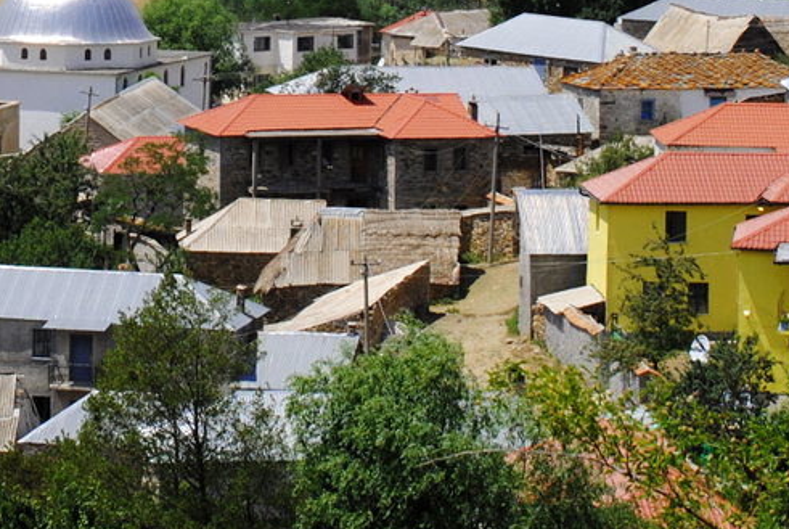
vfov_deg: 7.7
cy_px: -187
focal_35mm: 176
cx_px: 24
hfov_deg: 11.6
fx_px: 3863
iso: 100
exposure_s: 1/320
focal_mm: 36
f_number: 9
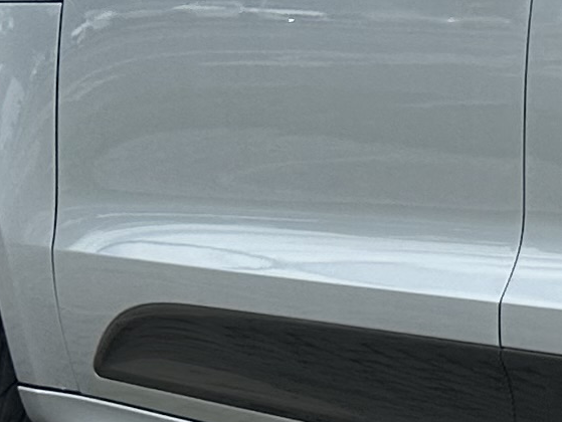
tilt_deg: -1.3
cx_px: 1236
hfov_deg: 10.3
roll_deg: -2.9
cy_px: 53
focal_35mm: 173
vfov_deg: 8.6
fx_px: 2811
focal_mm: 6.86
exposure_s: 1/4348
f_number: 1.78
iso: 80
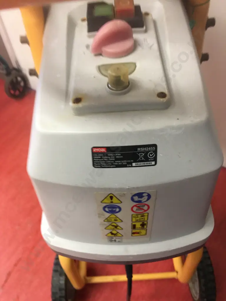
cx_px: 113
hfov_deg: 48.2
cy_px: 150
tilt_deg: -55.1
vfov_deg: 61.7
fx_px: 252
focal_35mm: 29
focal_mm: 4.15
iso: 125
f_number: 2.2
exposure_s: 1/17
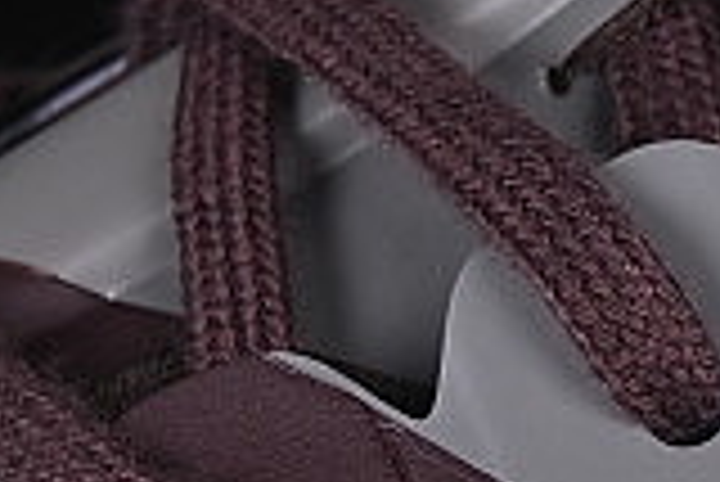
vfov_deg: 2.7
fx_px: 10149
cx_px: 1804
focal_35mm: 507
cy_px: 878
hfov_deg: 4.0
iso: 160
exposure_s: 1/80
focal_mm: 50
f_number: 7.1
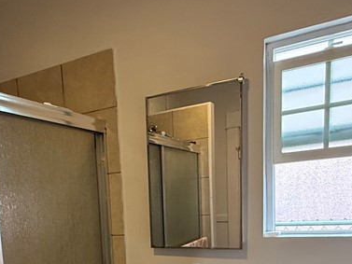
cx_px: 112
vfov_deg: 34.4
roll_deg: +3.5
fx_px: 387
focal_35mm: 38
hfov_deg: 48.0
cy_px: 264
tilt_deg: -8.8
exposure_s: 1/120
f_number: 2.2
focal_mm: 2.22
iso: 320
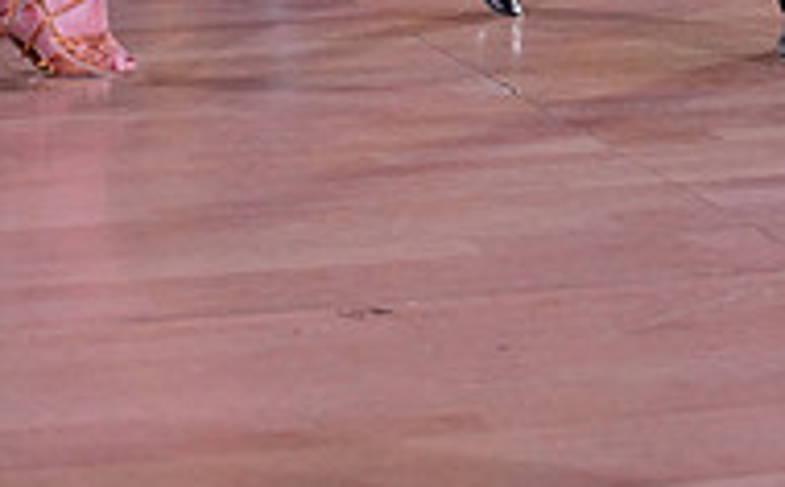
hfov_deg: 13.4
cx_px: 465
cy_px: -450
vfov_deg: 8.0
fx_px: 3332
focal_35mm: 156
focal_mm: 50
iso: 2500
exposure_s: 1/400
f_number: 4
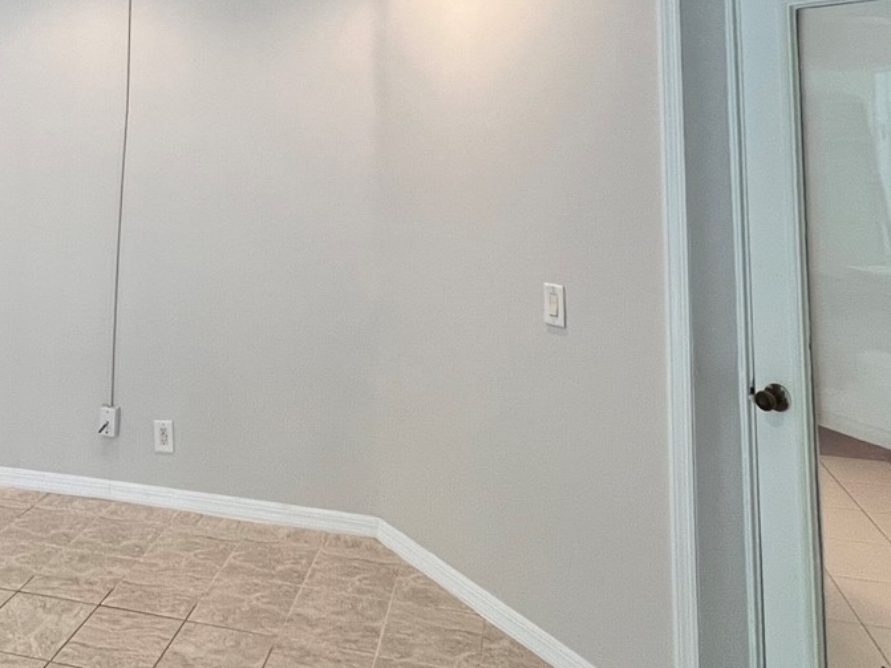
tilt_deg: +2.9
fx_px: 798
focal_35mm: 31
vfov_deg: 41.6
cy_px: 58
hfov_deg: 56.7
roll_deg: +0.2
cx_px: 274
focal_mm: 1.57
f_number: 1.8
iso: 200
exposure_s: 1/120
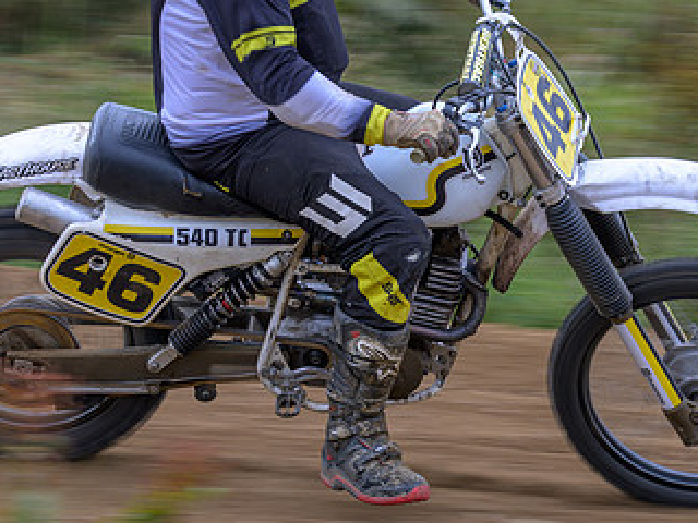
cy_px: 96
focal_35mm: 179
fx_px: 3609
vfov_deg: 8.3
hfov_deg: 11.0
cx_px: 366
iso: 64
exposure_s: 1/100
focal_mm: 84
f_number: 8
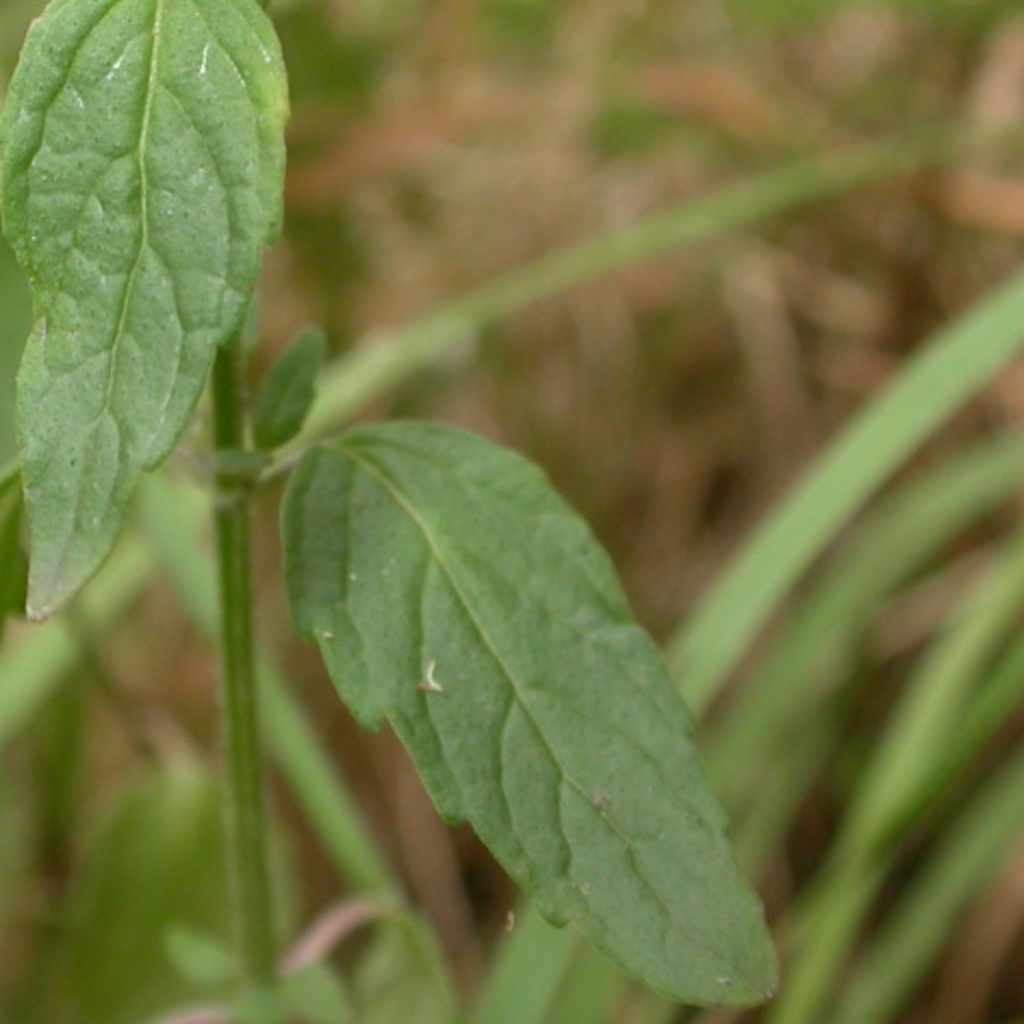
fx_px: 3849
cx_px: 171
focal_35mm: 115
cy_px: 254
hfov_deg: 15.0
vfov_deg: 15.1
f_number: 7
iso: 100
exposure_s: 1/60.3
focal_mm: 12.4
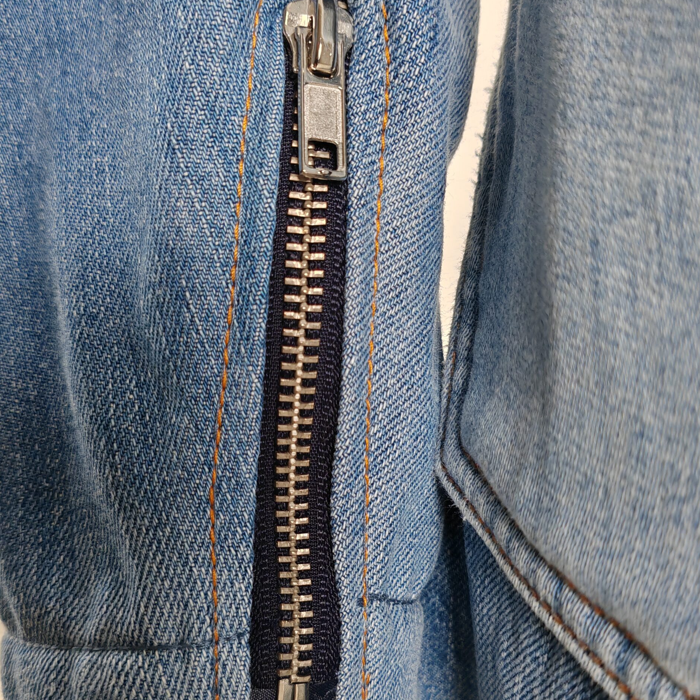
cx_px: 346
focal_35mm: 41
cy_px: 428
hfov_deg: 40.9
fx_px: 938
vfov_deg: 40.7
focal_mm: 5.3
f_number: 1.9
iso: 125
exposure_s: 1/100
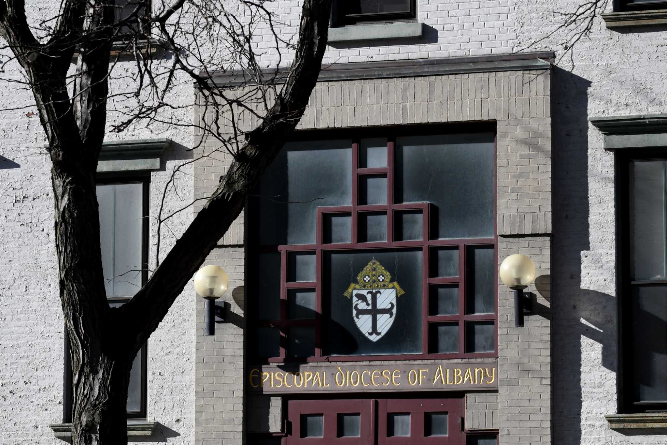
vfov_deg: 9.0
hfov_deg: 13.4
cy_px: 222
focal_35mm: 153
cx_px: 334
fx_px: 2834
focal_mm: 102
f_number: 7.1
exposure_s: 1/1000
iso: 500
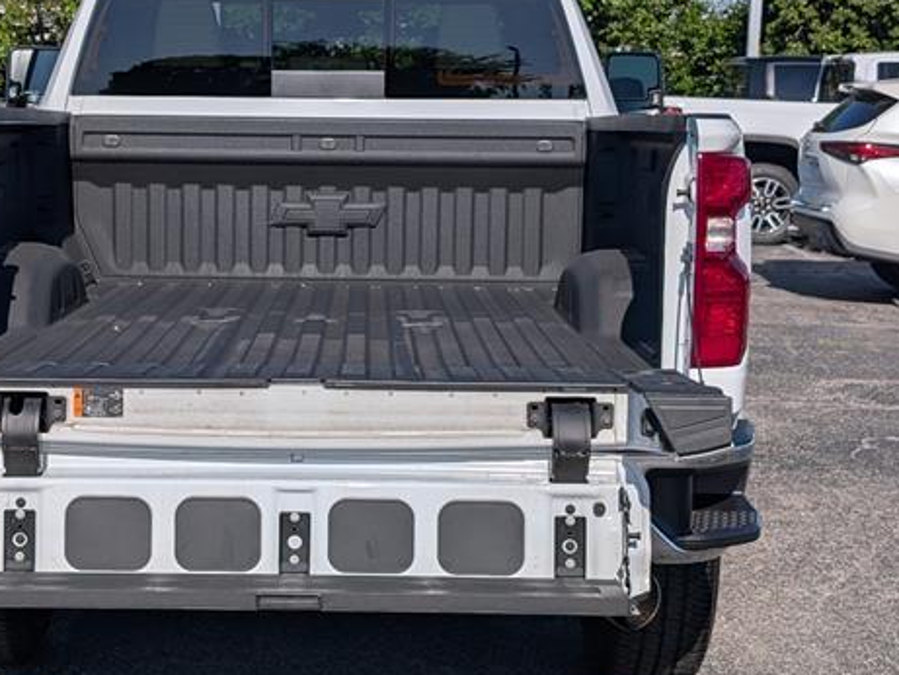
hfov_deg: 28.5
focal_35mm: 68
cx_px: 349
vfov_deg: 21.6
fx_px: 1766
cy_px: 322
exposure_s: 1/3333
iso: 21
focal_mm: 6.9
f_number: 1.68
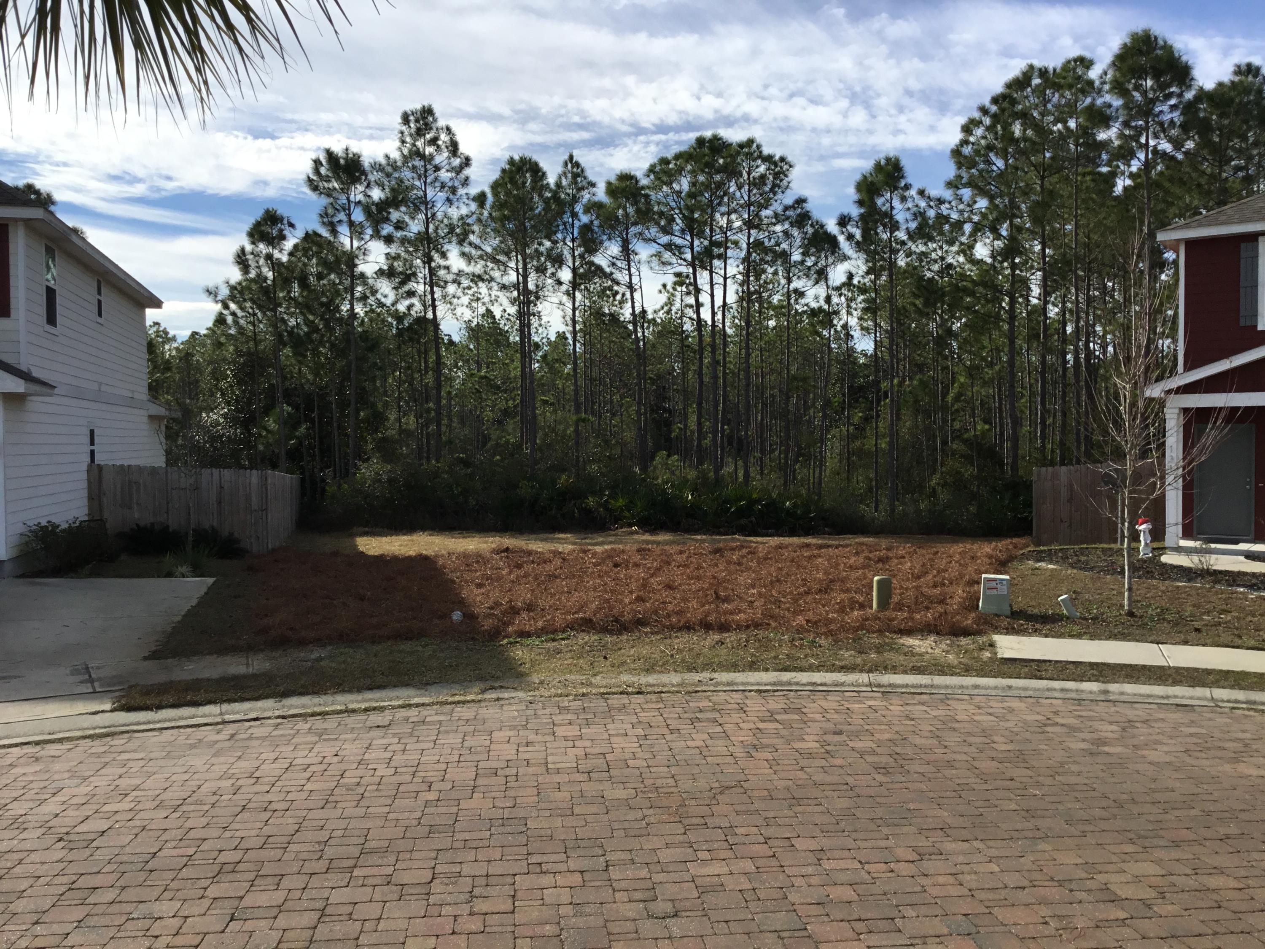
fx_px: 1133
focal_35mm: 31
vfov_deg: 45.4
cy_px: 474
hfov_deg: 58.4
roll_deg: +0.4
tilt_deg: -2.2
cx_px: 632
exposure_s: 1/1481
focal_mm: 3.3
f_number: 2.4
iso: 25
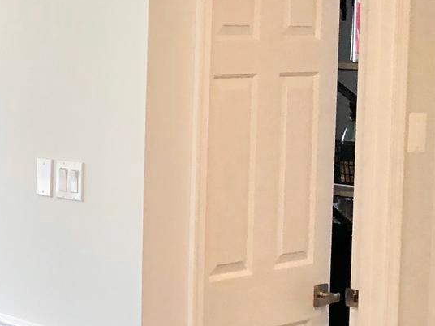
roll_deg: -0.3
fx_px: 1345
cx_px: -116
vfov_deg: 13.8
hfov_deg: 17.4
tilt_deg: -7.1
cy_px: 177
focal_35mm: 107
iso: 32
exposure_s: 1/120
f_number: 1.8
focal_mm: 3.99
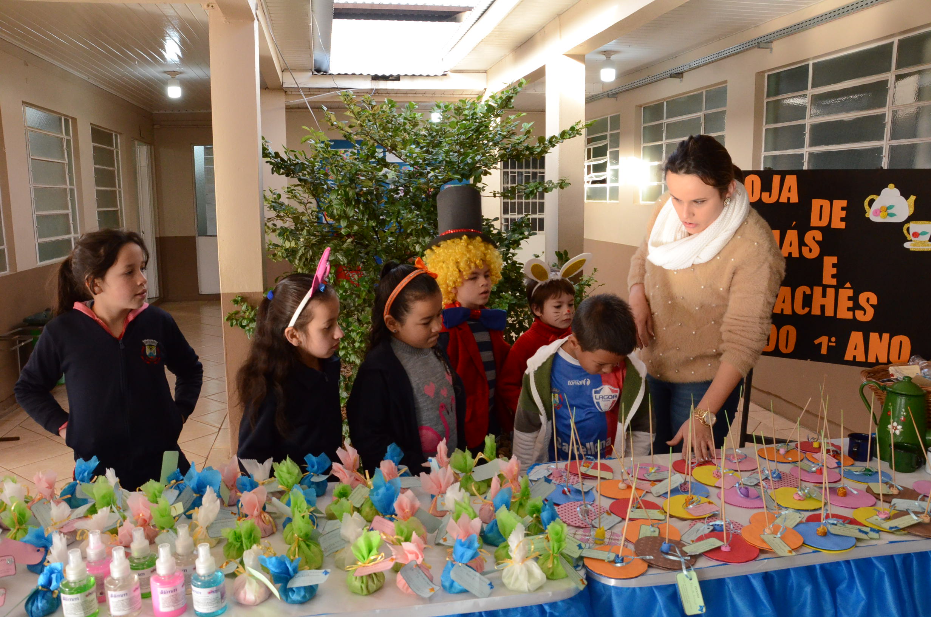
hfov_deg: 67.5
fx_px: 697
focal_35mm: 27
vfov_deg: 47.7
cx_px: 466
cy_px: 308
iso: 2500
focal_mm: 18
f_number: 9
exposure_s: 1/320
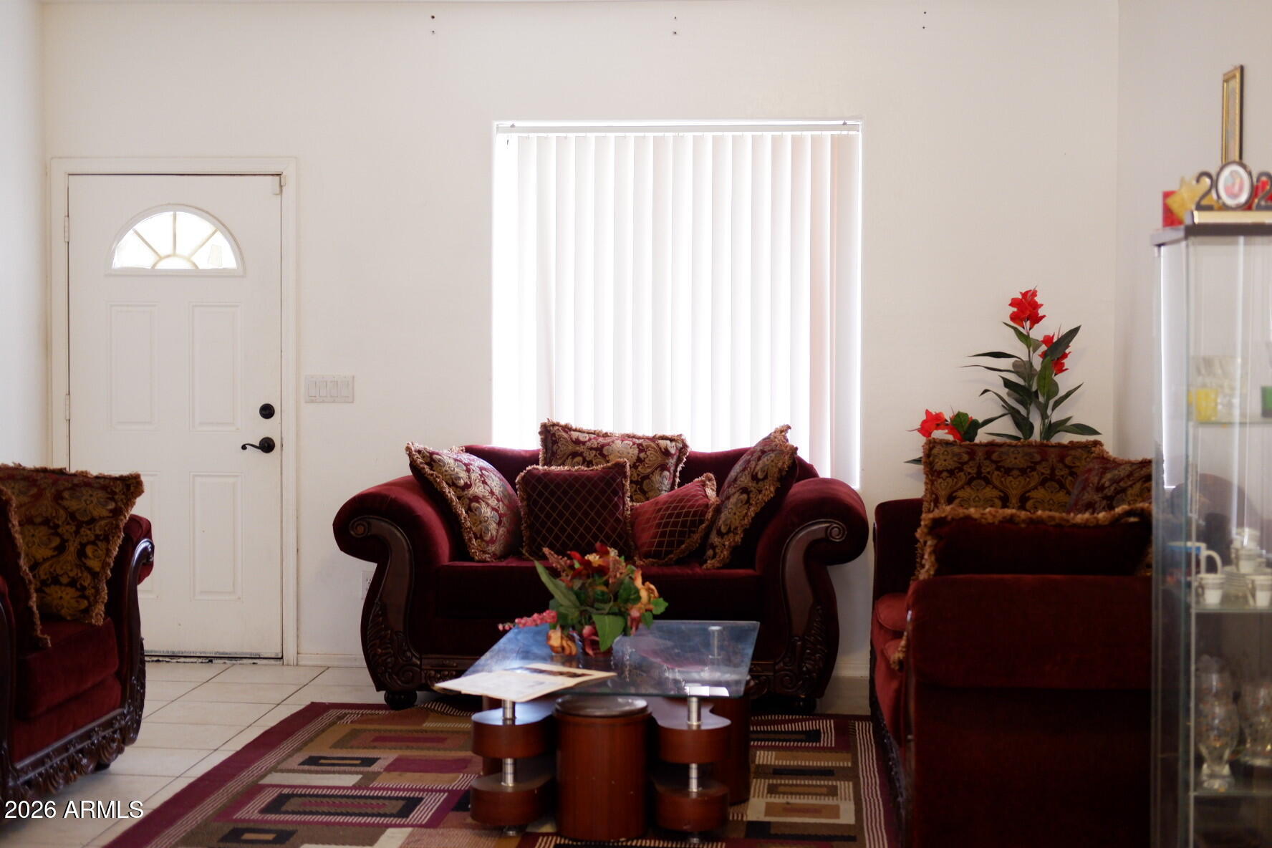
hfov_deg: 37.5
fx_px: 1873
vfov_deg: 25.5
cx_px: 636
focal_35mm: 53
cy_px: 424
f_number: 2
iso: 1250
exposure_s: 1/52
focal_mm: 35
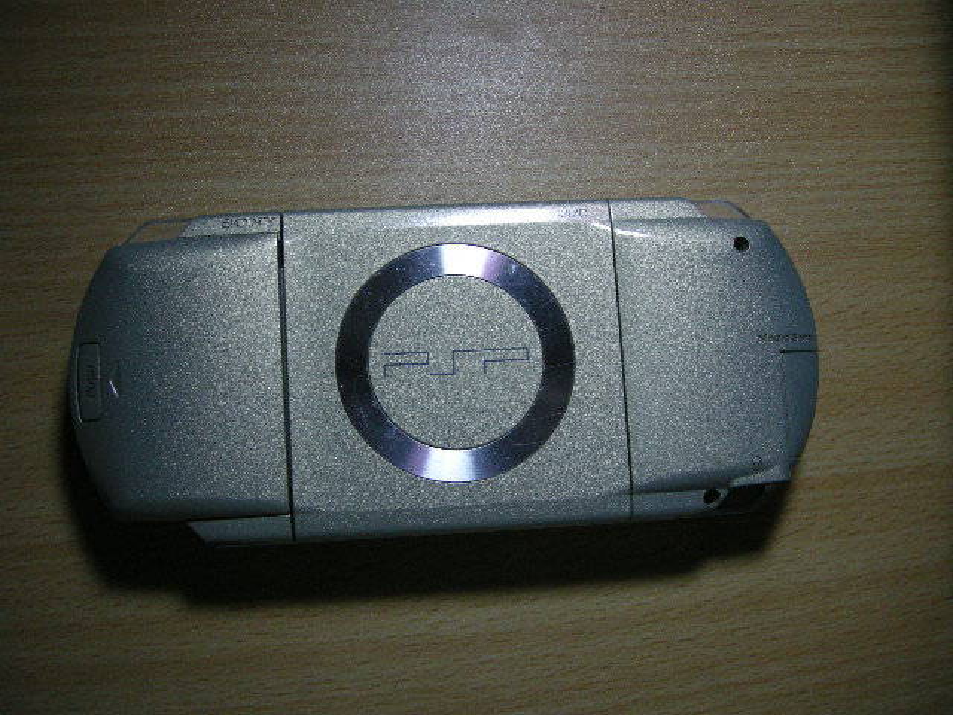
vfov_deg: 39.7
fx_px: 991
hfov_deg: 51.4
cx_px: 476
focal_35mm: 36
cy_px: 358
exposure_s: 1/72
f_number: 2.7
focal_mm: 7.5
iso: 177
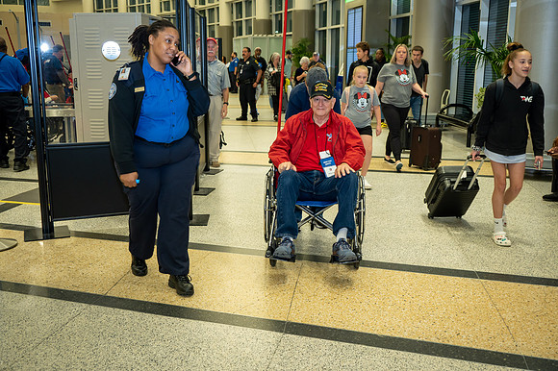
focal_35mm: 37
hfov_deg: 51.9
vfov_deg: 35.9
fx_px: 573
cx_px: 279
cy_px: 186
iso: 2000
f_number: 5
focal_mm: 37
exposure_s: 1/100
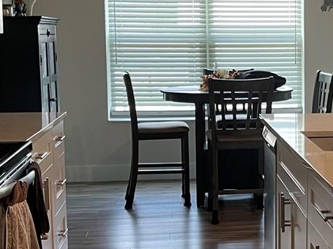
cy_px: 126
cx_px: 326
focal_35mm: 88
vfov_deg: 16.8
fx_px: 846
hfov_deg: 21.5
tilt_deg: -8.2
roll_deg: +0.2
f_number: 1.6
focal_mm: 5.1
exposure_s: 1/60
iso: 80
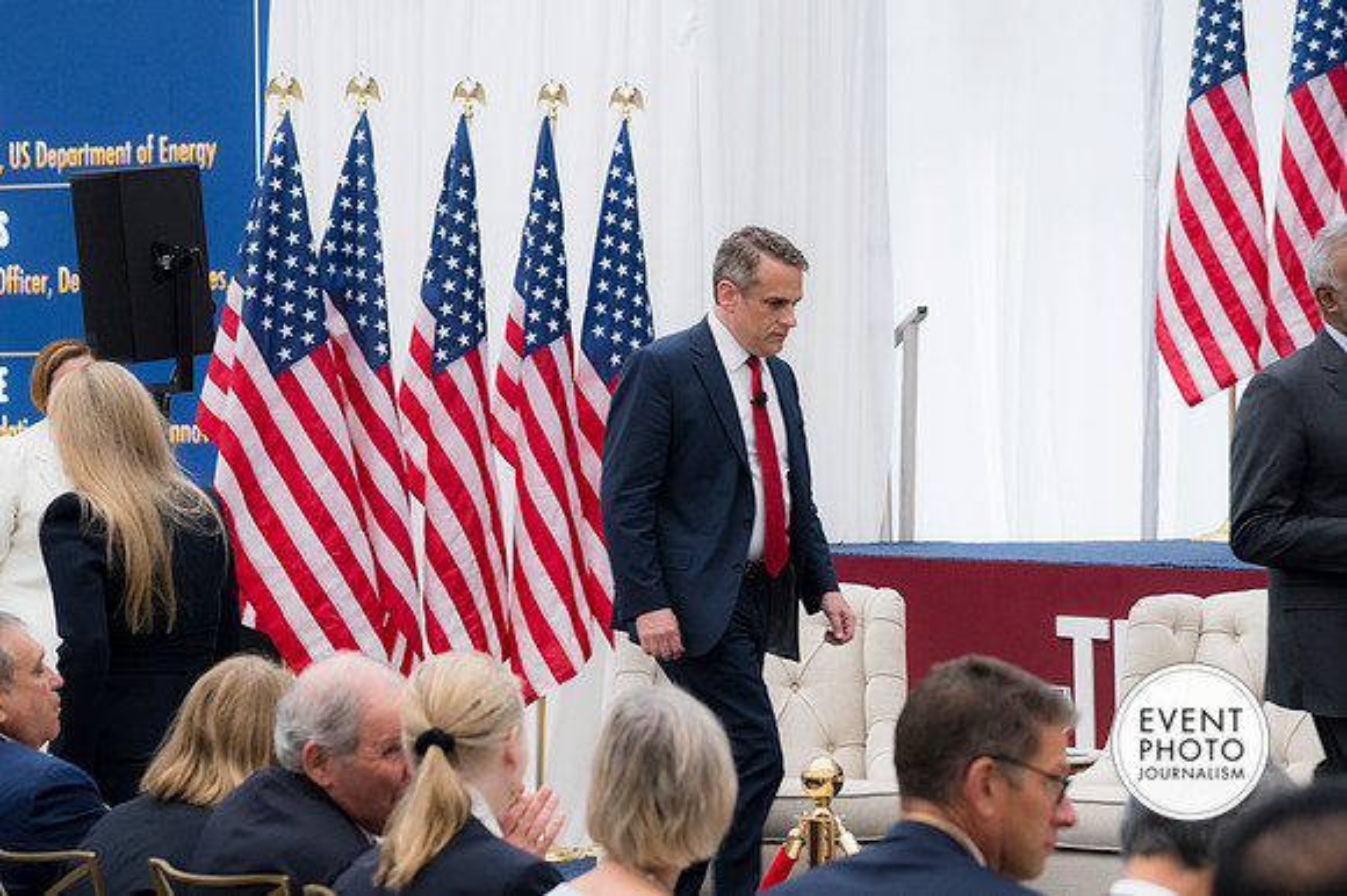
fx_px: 4412
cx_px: 674
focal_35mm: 118
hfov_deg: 17.4
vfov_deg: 11.6
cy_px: 448
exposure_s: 1/160
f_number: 4
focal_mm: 79
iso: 640
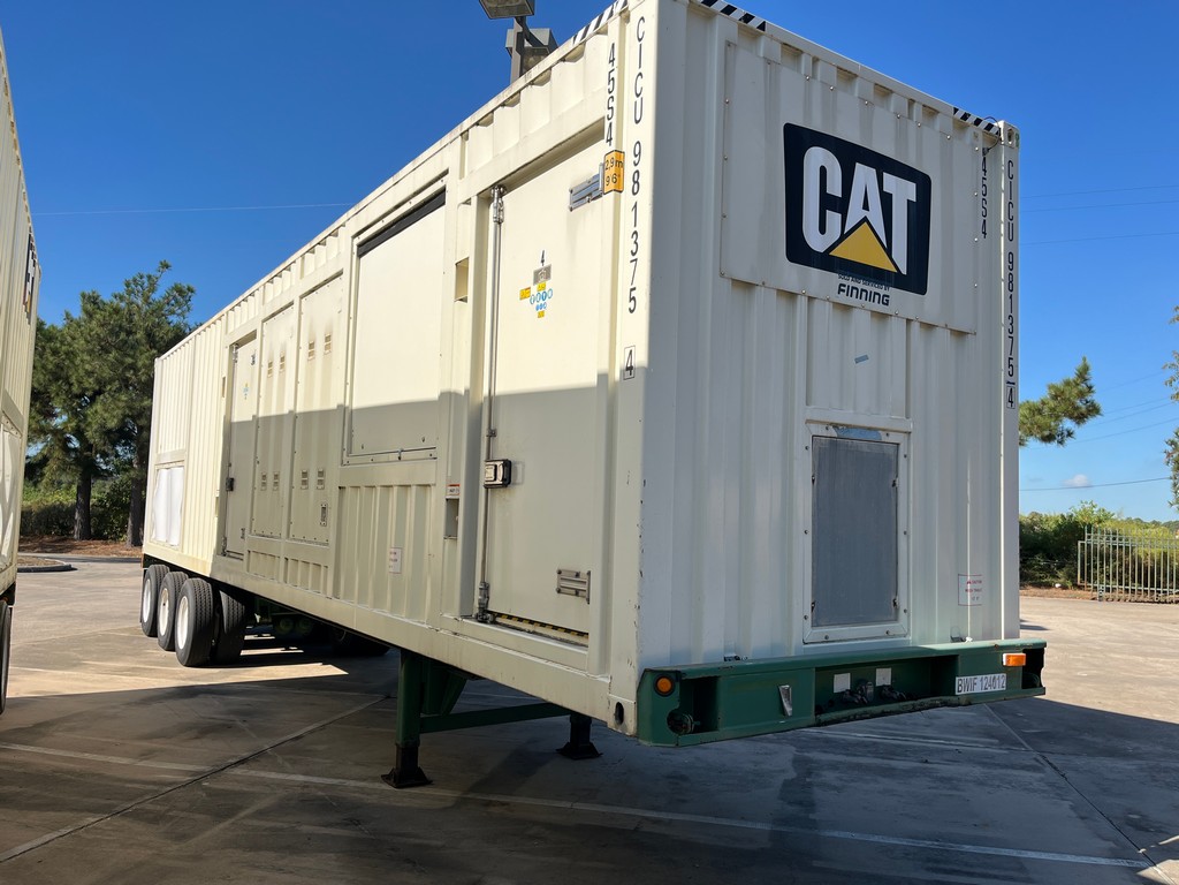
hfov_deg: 67.3
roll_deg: -2.5
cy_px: 442
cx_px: 590
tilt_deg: +4.1
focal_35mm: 26
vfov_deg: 53.1
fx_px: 886
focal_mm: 5.1
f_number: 1.6
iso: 50
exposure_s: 1/1721
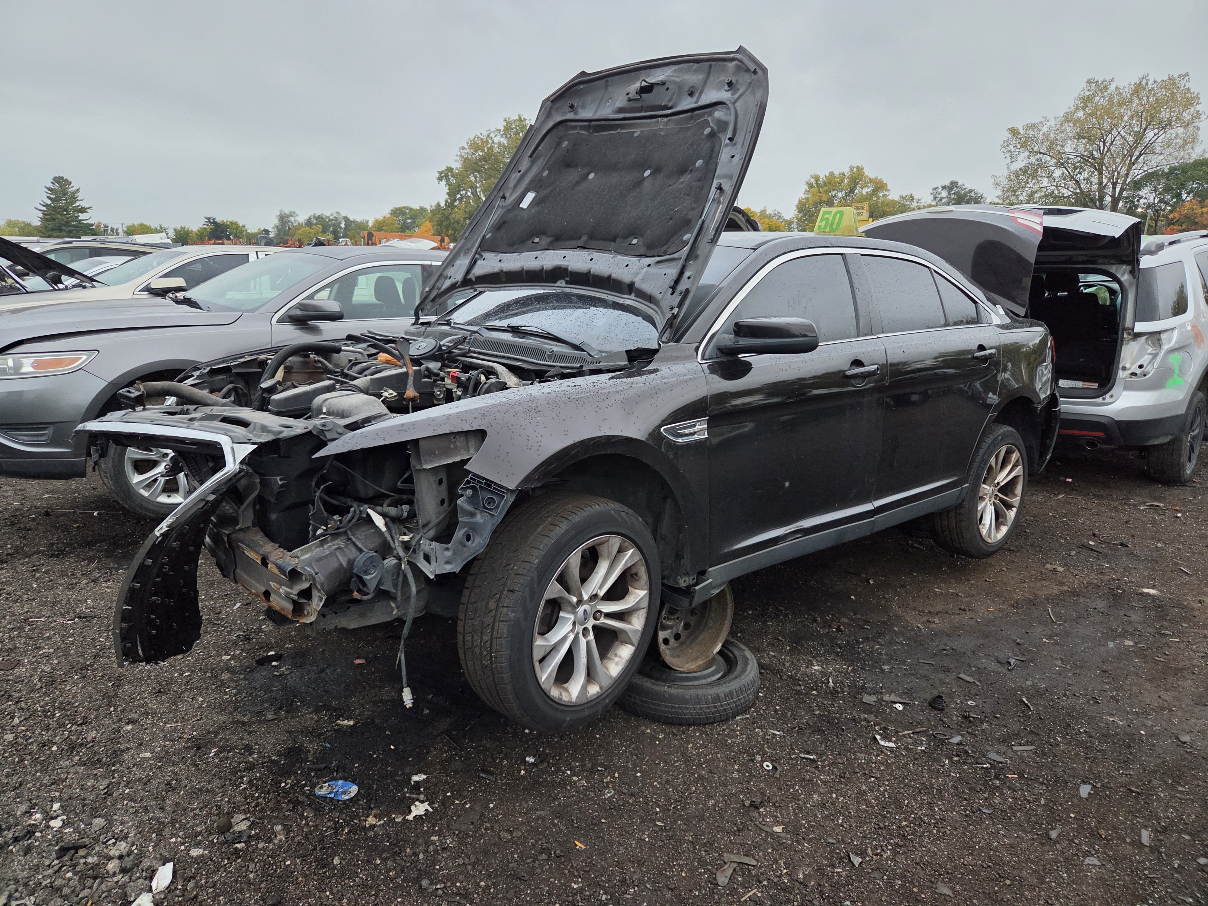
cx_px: 604
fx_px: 803
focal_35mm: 23
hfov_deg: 73.9
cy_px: 453
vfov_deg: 58.9
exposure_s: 1/120
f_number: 1.8
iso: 500
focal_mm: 5.4
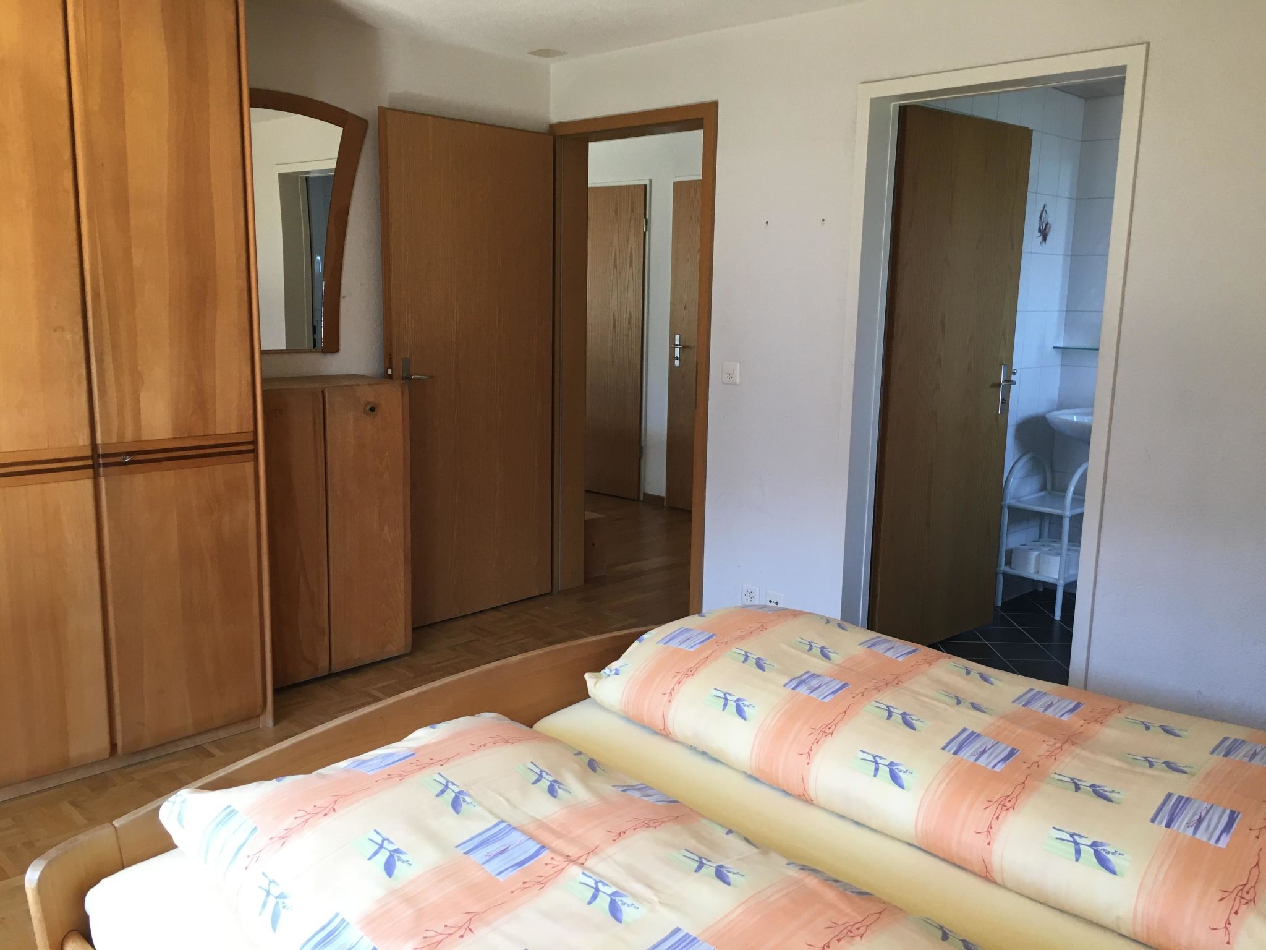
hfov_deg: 61.7
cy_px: 475
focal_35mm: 29
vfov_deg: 48.2
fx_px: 1061
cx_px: 633
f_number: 2.2
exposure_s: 1/33
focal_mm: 4.15
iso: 40
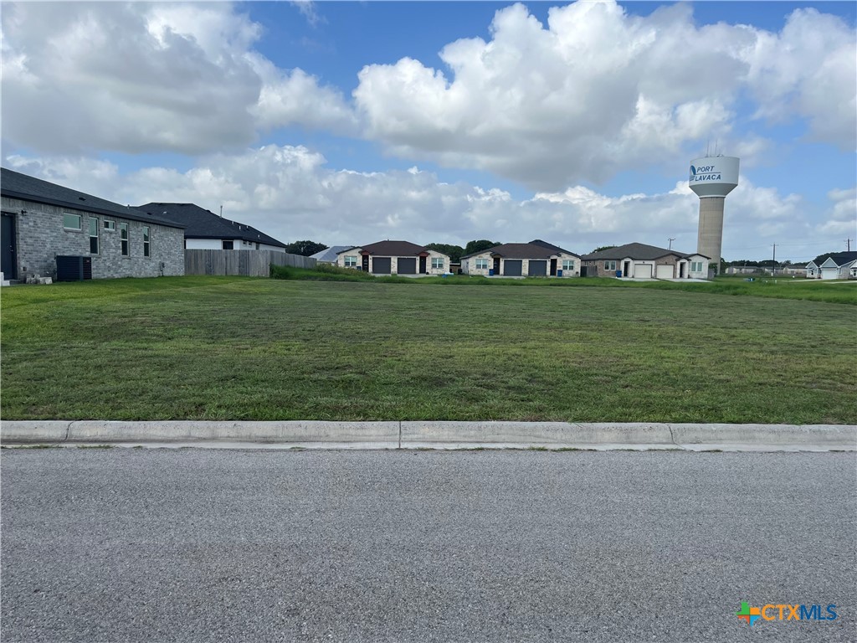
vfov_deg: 53.1
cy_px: 322
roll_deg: -0.9
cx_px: 428
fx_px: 644
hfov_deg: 67.3
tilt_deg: -4.9
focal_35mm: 26
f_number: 1.6
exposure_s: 1/3623
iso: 50
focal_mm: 5.1
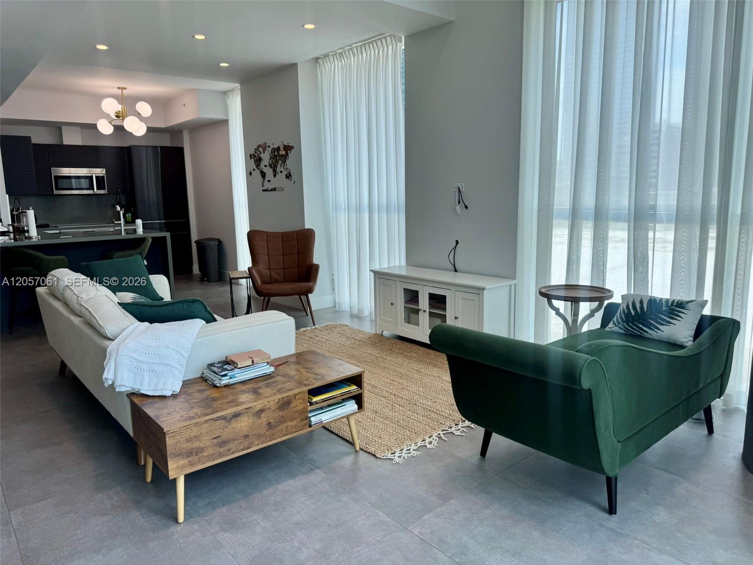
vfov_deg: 56.8
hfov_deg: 71.6
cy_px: 282
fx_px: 522
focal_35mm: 24
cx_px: 376
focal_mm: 6.76
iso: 80
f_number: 1.78
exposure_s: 1/354
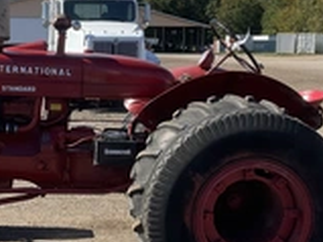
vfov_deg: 20.1
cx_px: 108
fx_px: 681
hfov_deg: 26.5
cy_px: 128
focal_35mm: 73
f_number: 1.8
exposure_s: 1/1377
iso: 25
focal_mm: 3
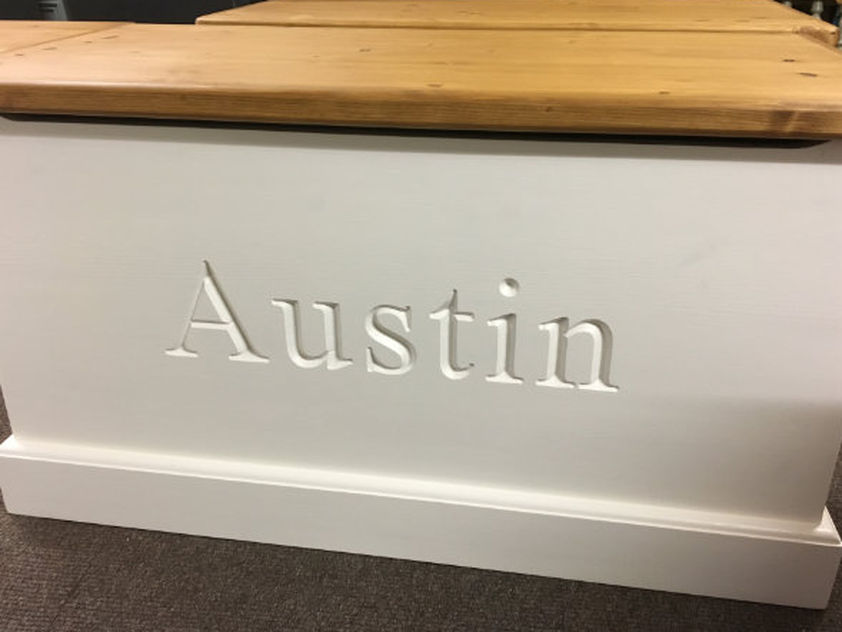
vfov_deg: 44.2
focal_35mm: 32
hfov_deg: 56.8
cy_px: 297
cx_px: 419
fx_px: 779
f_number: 2.2
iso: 160
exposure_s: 1/33
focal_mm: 4.2
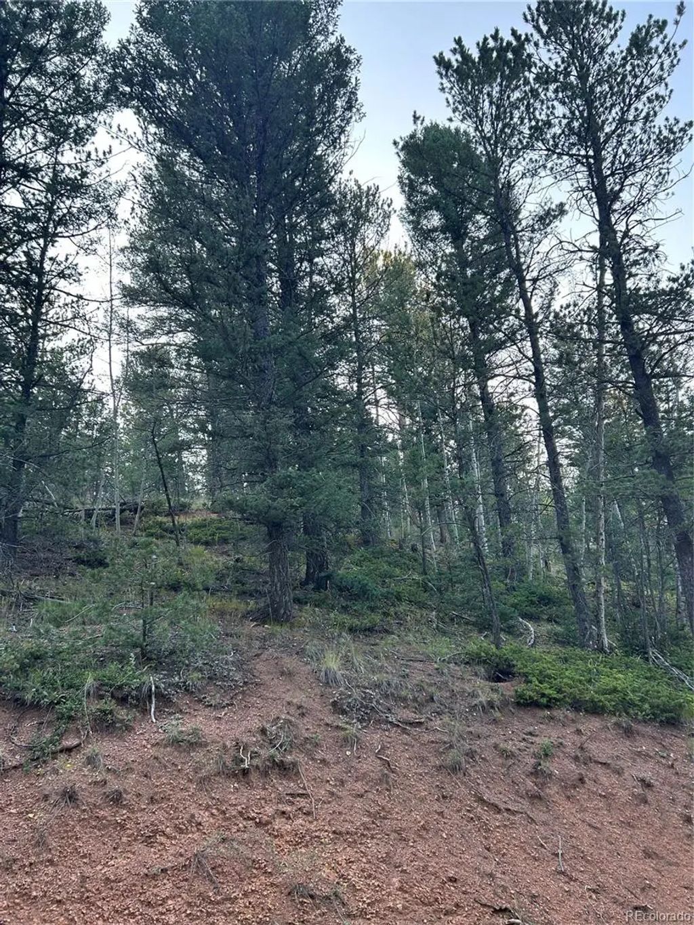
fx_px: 695
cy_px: 462
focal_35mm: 26
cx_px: 347
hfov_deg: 53.1
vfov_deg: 67.3
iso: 50
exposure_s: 1/166
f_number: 1.5
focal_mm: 5.7
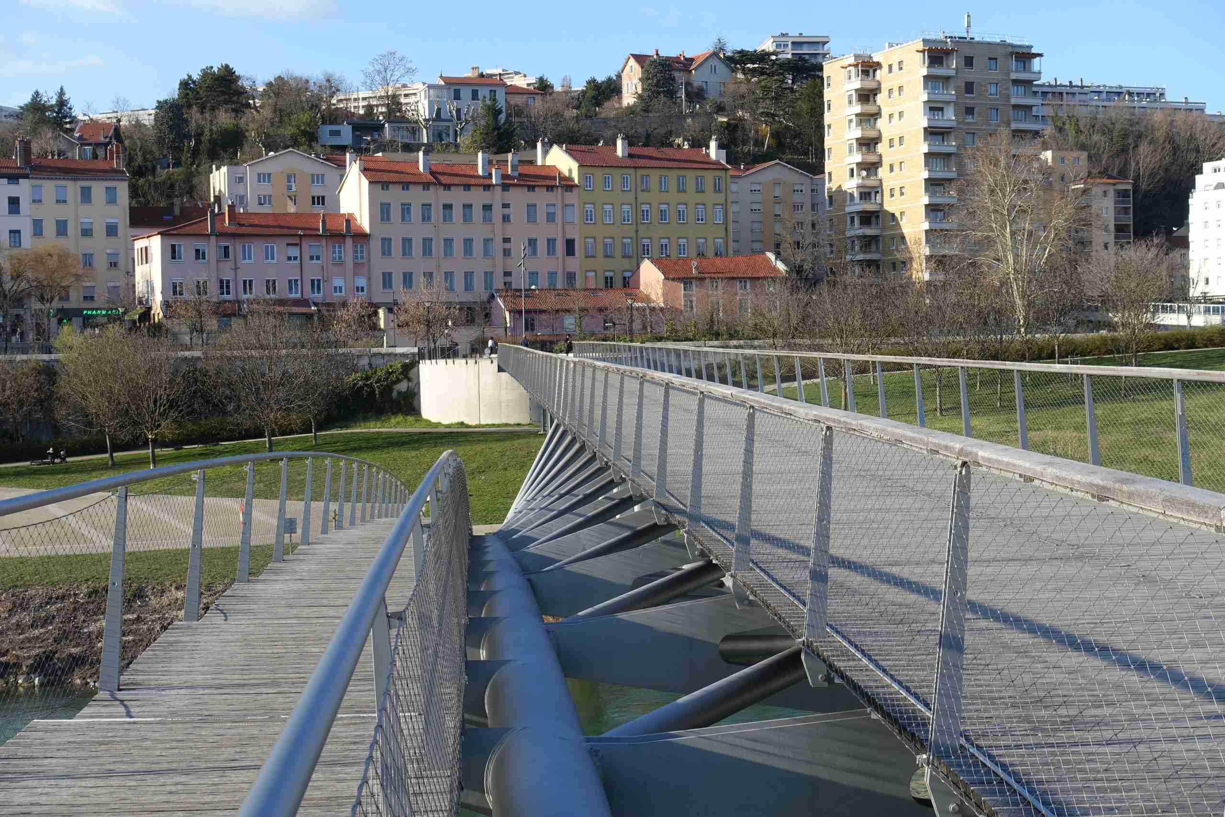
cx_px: 612
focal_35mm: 53
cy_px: 408
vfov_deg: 25.5
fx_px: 1803
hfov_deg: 37.5
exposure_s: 1/250
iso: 125
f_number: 5.6
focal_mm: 19.29
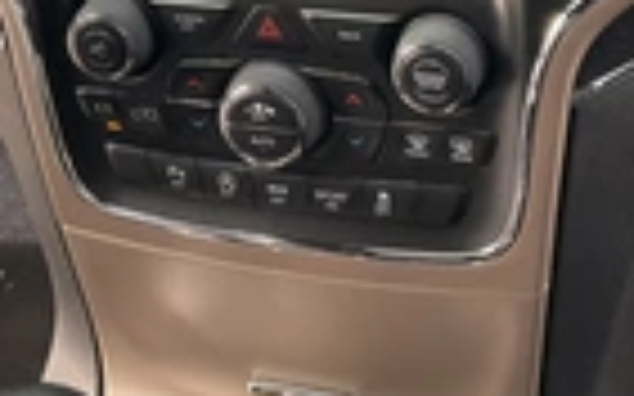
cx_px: 279
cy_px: -158
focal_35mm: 87
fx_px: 1503
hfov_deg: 23.8
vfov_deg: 14.2
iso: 50
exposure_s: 1/122
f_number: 1.8
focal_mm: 3
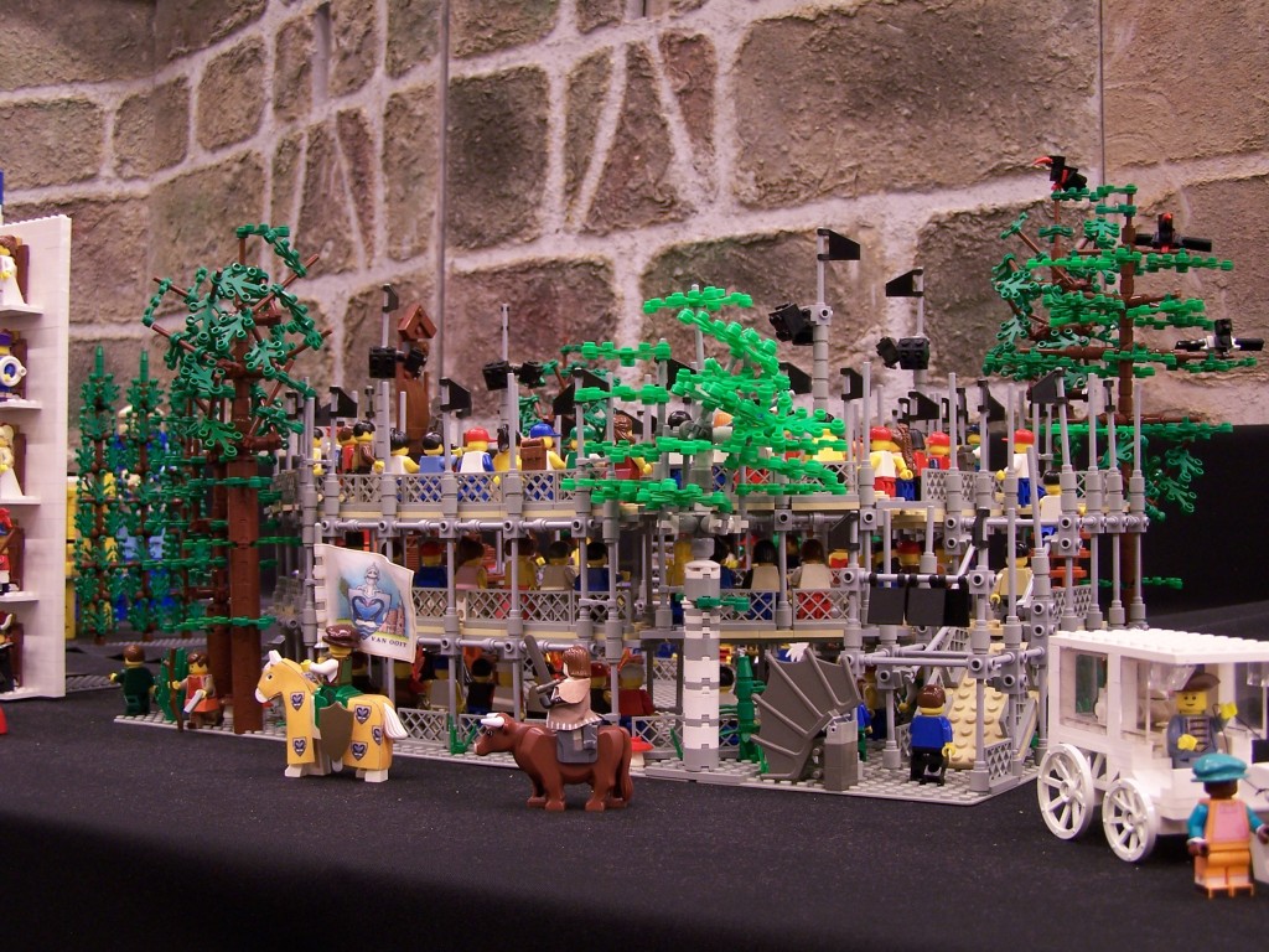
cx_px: 634
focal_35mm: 43
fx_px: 1576
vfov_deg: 33.6
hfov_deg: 43.9
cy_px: 476
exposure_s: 1/2
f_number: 2.9
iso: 80
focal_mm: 7.1
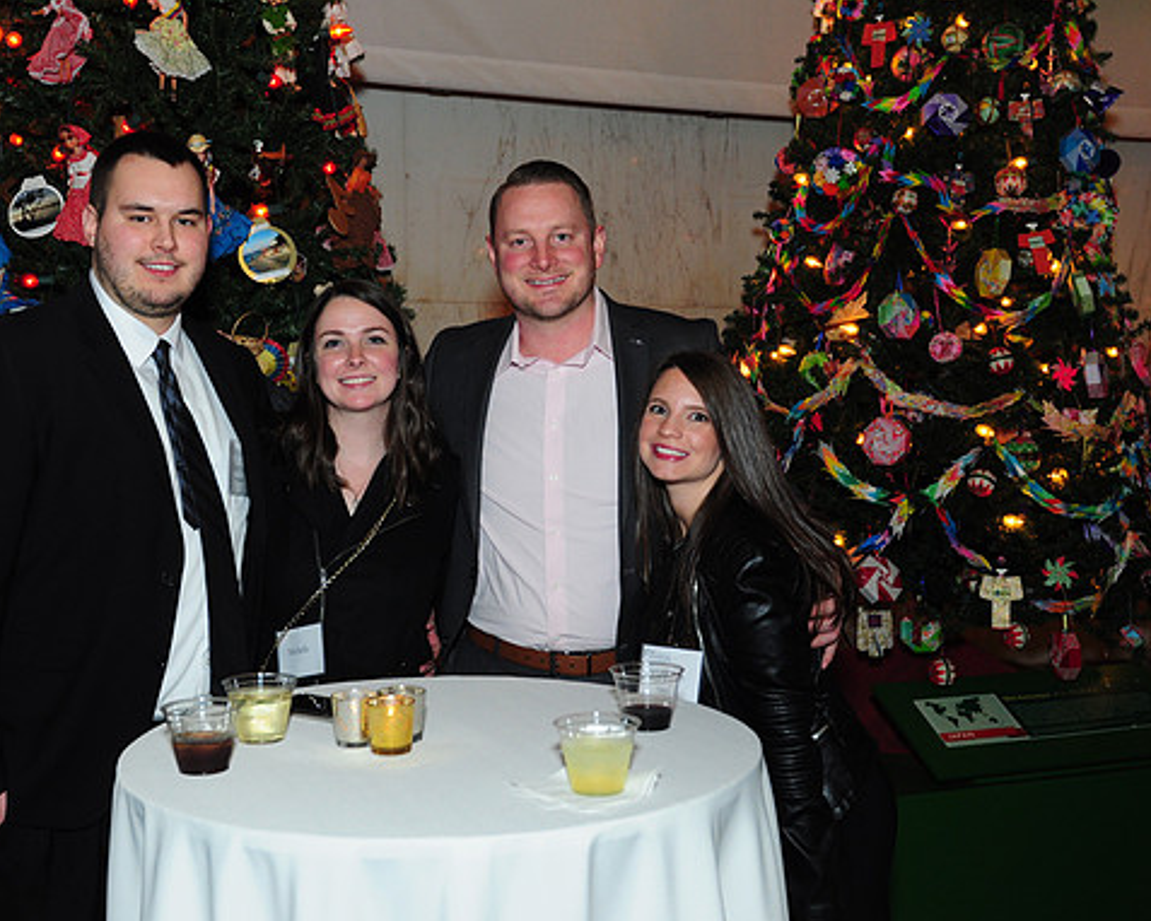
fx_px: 1397
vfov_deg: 36.5
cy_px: 462
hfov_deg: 44.7
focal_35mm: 41
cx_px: 507
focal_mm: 24
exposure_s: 1/60
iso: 640
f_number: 4.5
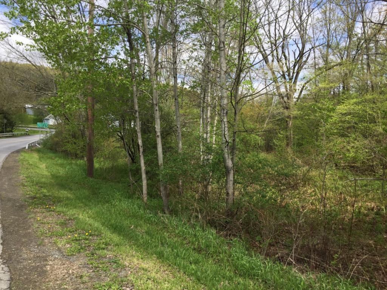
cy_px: 145
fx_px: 324
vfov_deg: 48.2
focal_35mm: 29
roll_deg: -2.6
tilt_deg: -4.0
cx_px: 194
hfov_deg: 61.7
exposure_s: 1/1099
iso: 32
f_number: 2.2
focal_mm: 4.15
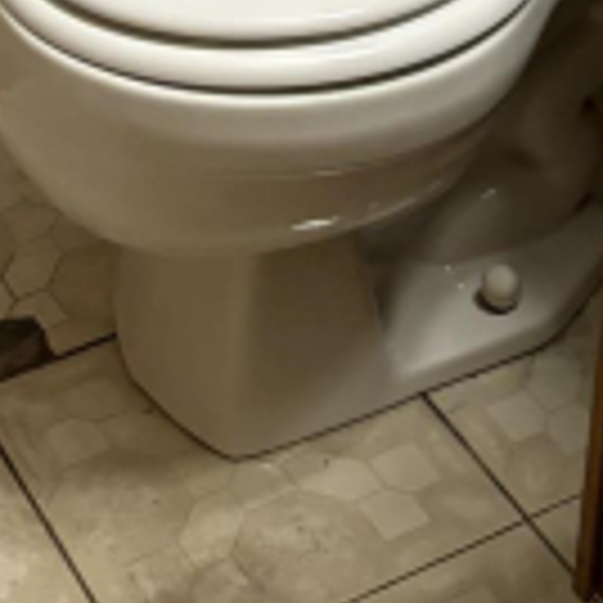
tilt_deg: -25.5
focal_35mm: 114
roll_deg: -1.4
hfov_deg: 15.3
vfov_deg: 14.0
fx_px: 2247
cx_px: 202
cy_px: -403
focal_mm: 5.96
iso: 320
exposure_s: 1/60
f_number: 1.6
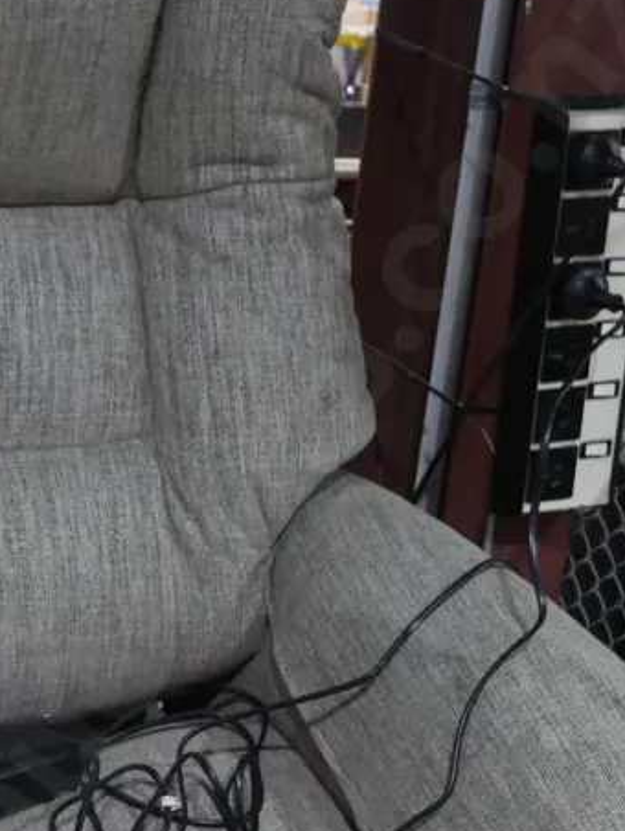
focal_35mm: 86
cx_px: 71
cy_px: 737
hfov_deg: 17.0
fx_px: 2066
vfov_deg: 22.2
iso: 1000
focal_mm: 19
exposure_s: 1/60
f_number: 4.1
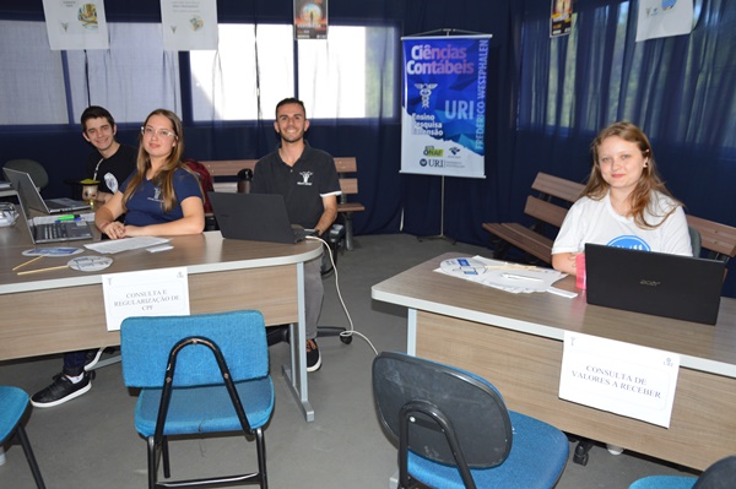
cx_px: 368
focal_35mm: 33
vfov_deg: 39.9
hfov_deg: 57.3
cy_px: 244
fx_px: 674
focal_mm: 22
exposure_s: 1/60
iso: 400
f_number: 4
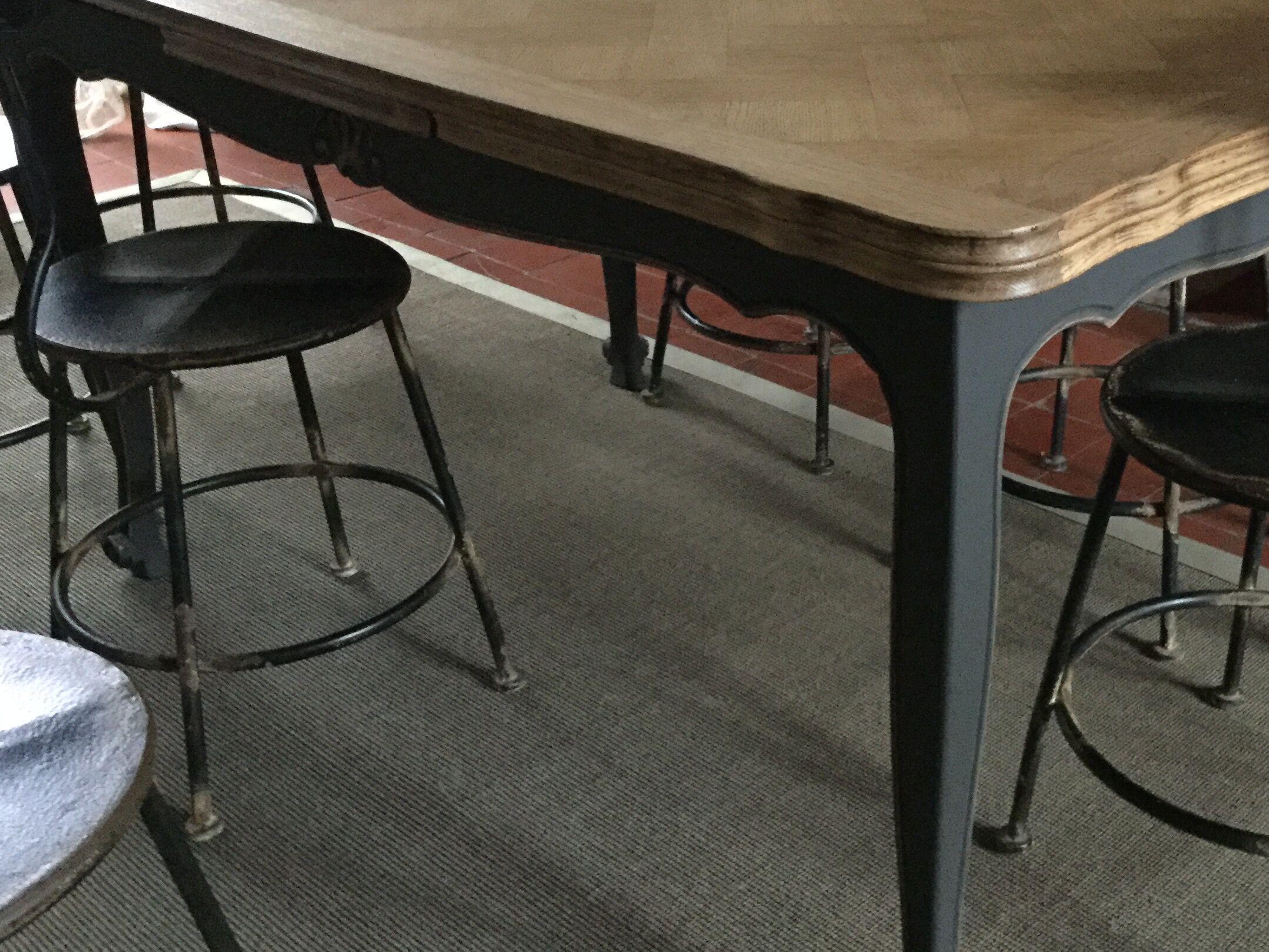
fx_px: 1723
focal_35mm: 47
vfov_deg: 30.8
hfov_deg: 39.9
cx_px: 858
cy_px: 390
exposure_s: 1/17
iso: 500
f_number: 2.4
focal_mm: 3.3
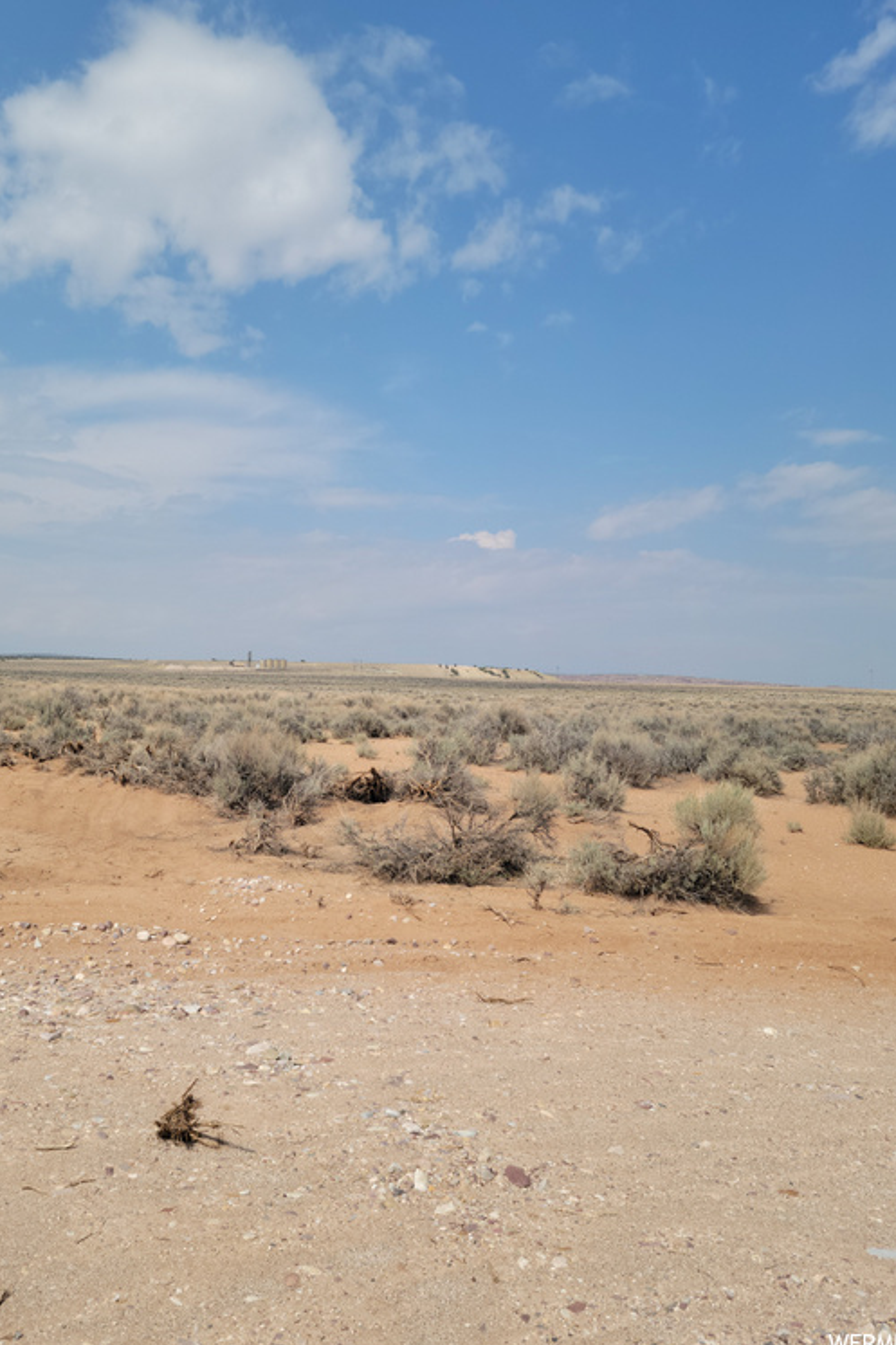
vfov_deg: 61.9
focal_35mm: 30
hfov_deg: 43.5
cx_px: 402
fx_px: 1120
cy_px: 663
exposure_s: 1/1258
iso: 25
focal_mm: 5.9
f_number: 2
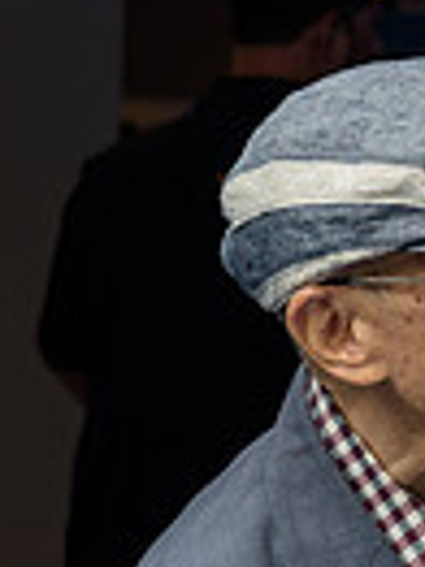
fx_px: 4345
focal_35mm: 265
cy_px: 431
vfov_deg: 7.5
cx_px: 468
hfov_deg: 5.6
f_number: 5
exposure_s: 1/250
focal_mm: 62
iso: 200
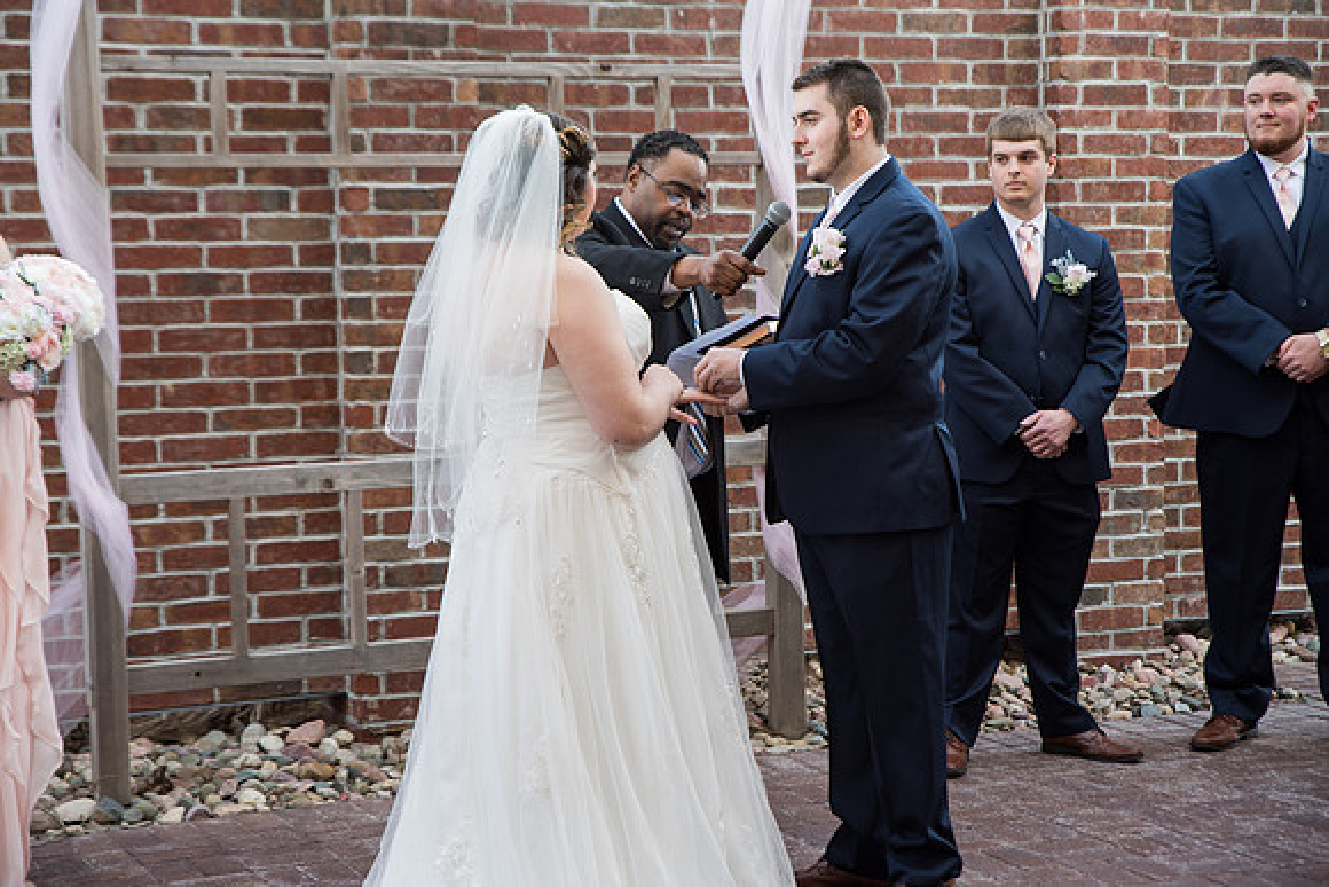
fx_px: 2585
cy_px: 444
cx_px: 664
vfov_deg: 19.5
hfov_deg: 28.8
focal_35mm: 70
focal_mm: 70
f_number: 3.5
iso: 250
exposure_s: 1/200
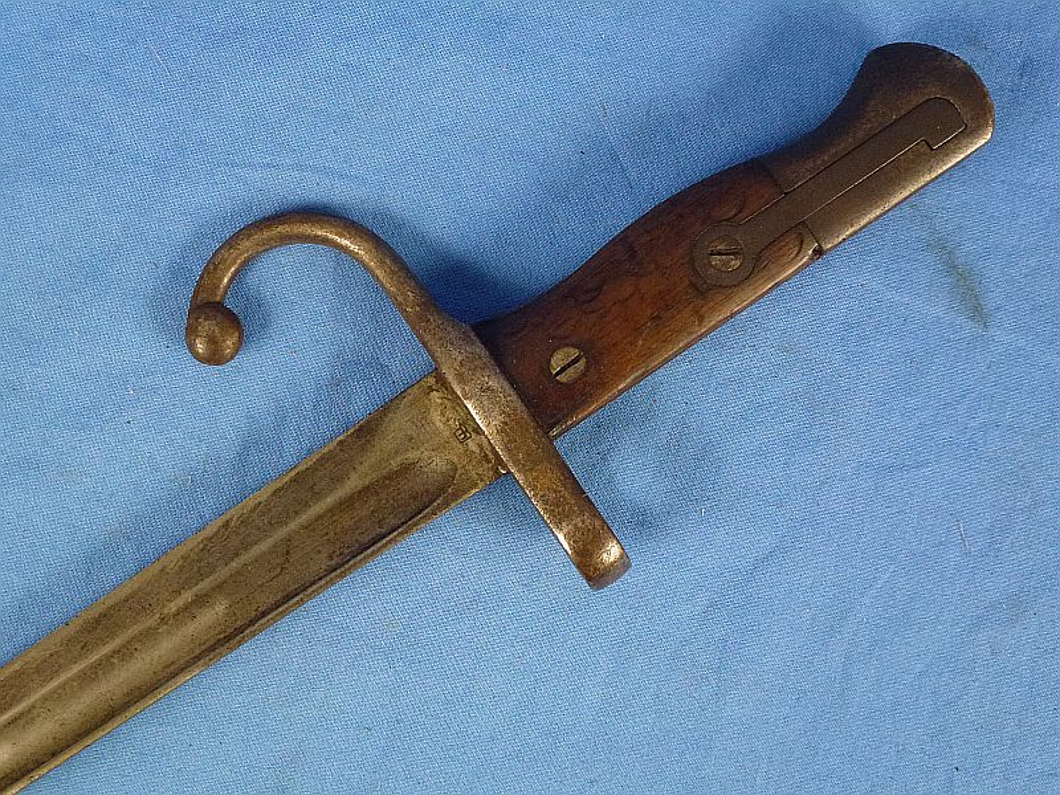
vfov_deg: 32.2
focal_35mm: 45
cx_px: 530
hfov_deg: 42.1
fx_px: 1378
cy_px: 398
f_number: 4
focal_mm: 8
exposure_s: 1/60
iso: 400
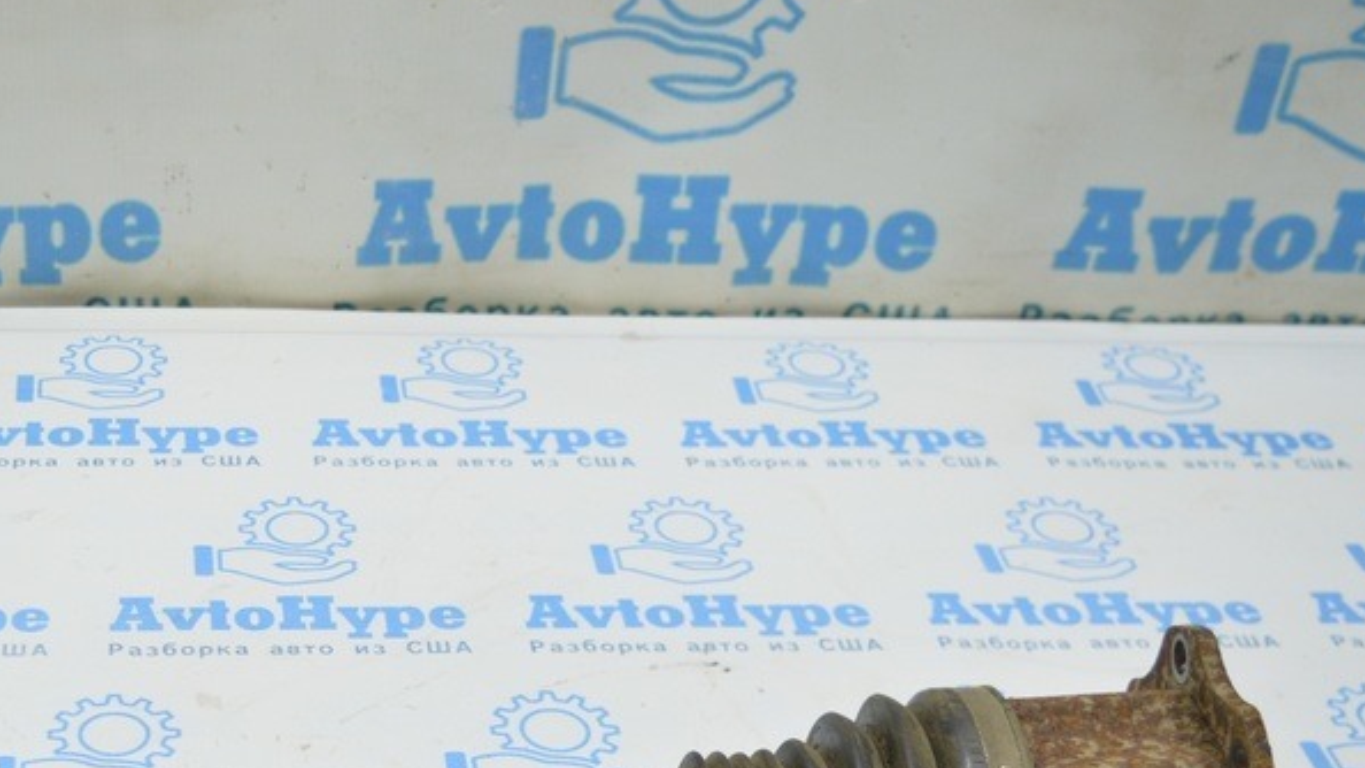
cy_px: 758
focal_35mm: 65
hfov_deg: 31.6
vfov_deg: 18.1
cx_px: 292
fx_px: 2352
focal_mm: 24
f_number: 4
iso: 400
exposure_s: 1/60
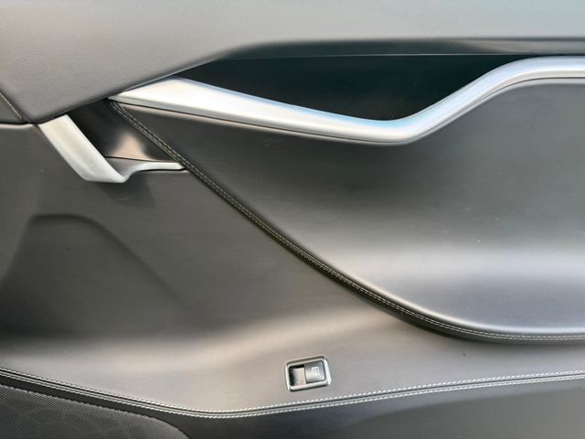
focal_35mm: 24
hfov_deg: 71.6
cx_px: 292
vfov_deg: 56.8
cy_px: 220
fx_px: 406
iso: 100
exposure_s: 1/347
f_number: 1.78
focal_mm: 6.76
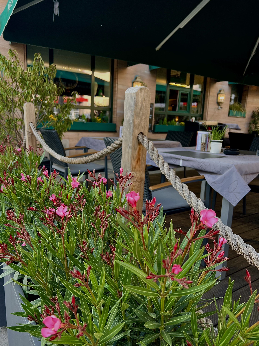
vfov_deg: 67.3
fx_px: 259
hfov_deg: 53.1
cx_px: 130
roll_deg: -3.1
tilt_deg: -11.3
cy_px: 173
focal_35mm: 26
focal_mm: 5.7
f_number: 1.5
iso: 32
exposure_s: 1/127
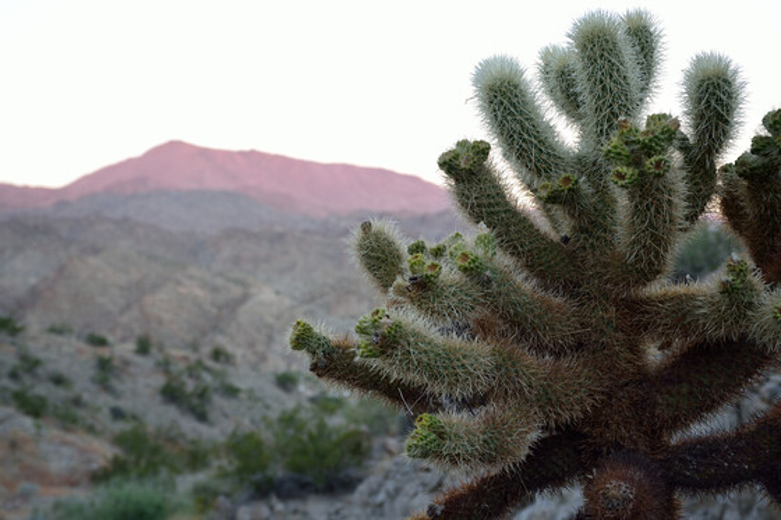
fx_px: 1561
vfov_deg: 18.9
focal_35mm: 72
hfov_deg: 28.1
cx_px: 390
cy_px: 260
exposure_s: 1/25
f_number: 7.1
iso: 400
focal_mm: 48
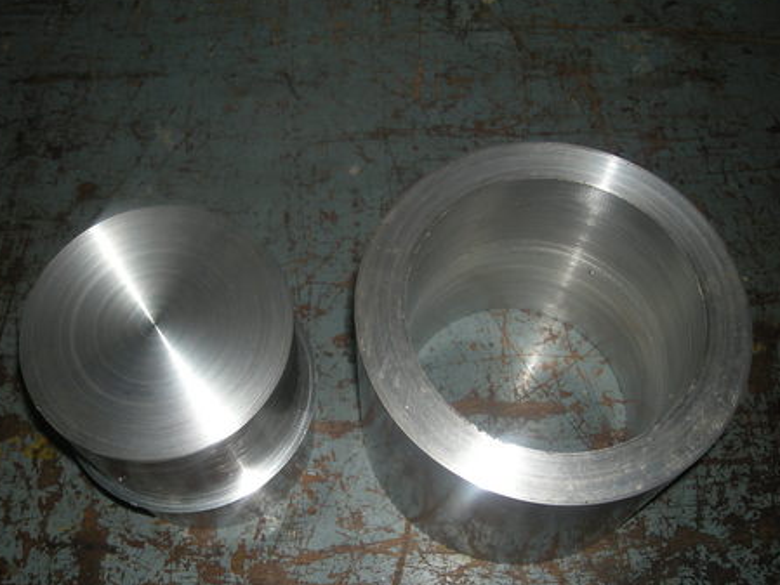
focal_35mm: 39
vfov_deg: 36.8
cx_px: 380
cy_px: 301
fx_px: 879
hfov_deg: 47.8
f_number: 2.8
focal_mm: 5.7
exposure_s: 1/60
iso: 50
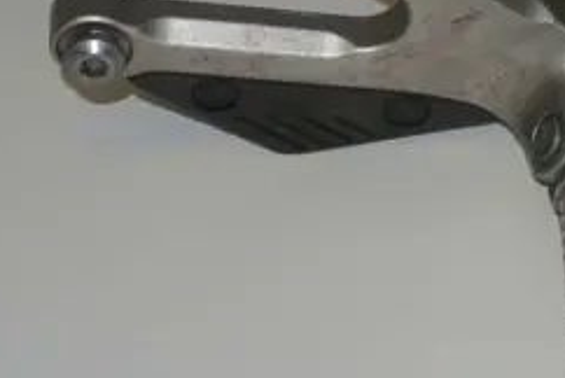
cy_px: 70
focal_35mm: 160
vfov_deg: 8.6
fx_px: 2514
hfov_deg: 12.7
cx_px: 500
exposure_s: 1/60
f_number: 5.6
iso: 200
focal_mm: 26.7
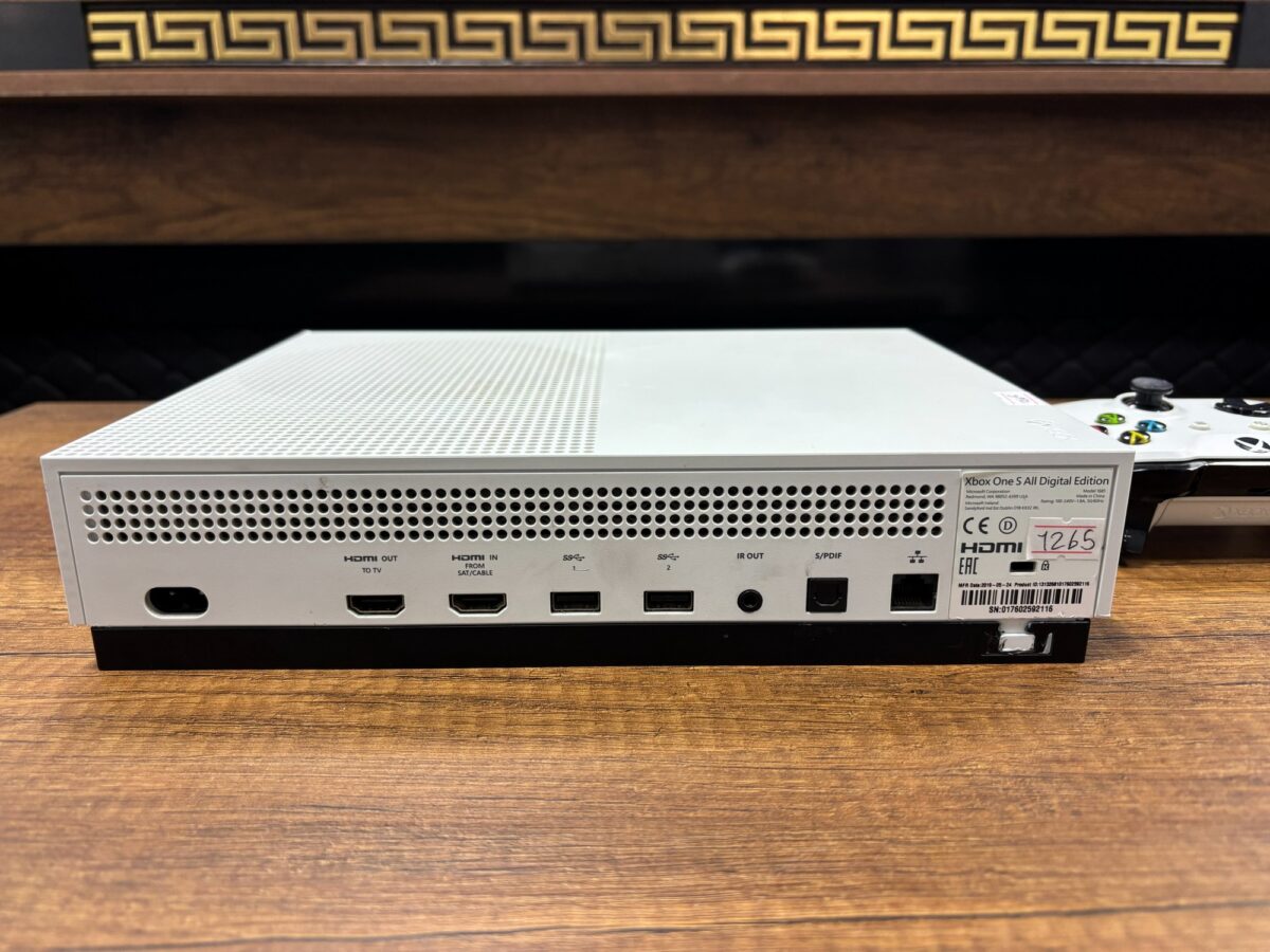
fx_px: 954
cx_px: 635
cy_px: 476
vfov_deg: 53.1
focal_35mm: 26
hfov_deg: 67.3
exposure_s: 1/50
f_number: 1.6
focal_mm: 5.96
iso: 125
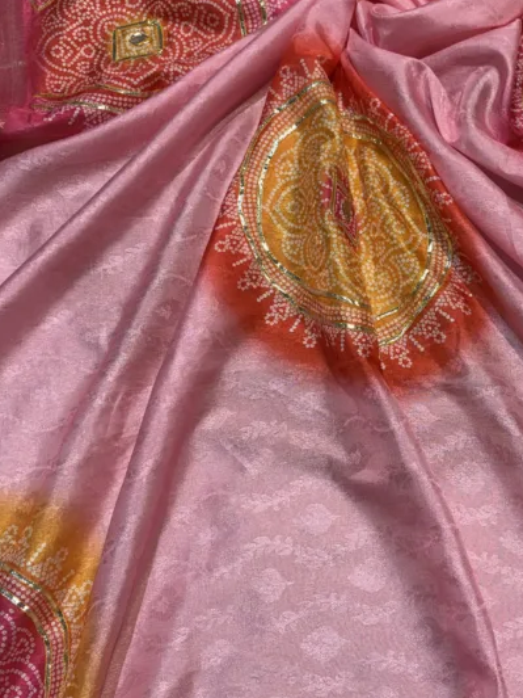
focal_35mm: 44
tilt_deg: -70.4
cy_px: 363
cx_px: 370
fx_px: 886
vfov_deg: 42.9
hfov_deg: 32.5
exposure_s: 1/100
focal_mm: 5.96
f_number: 1.6
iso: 50
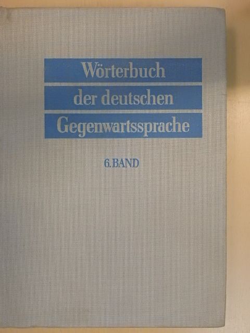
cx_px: 125
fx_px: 433
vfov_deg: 42.1
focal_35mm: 45
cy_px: 166
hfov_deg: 32.2
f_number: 4
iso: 1600
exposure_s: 1/200
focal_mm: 8.1
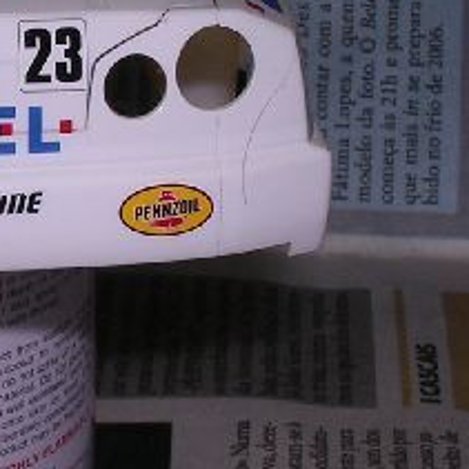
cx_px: -60
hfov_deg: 9.6
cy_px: 151
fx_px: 2759
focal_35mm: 180
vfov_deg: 9.7
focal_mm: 10.2
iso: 100
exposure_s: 1/60.1
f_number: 7.2
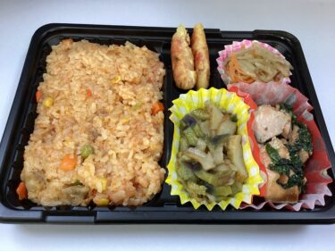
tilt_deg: -58.7
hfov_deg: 58.4
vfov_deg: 45.4
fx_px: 300
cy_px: 126
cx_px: 168
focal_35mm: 31
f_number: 2.4
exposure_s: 1/50
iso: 125
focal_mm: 3.3
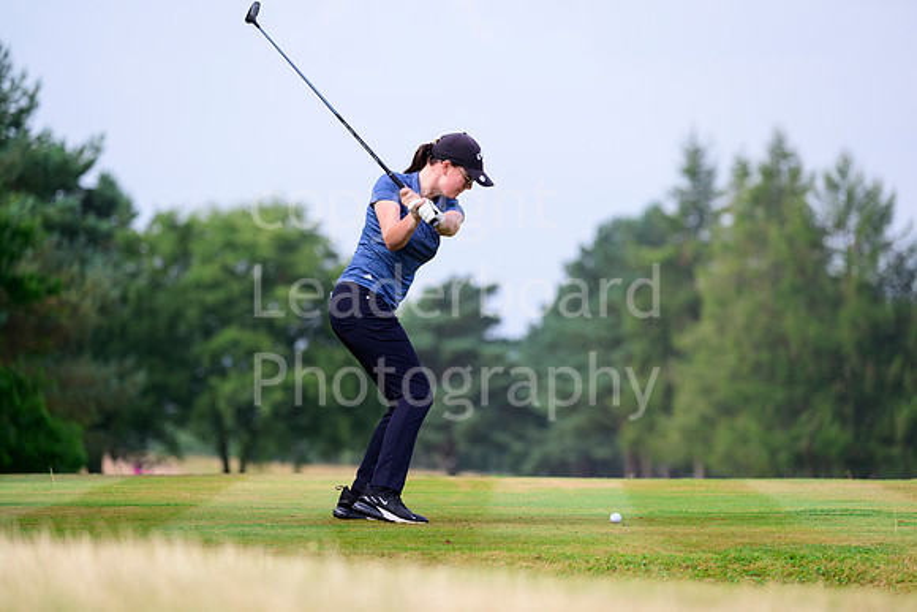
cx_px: 458
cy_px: 306
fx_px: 6369
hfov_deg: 8.2
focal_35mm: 250
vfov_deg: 5.5
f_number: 5.6
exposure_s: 1/1250
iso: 500
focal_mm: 250
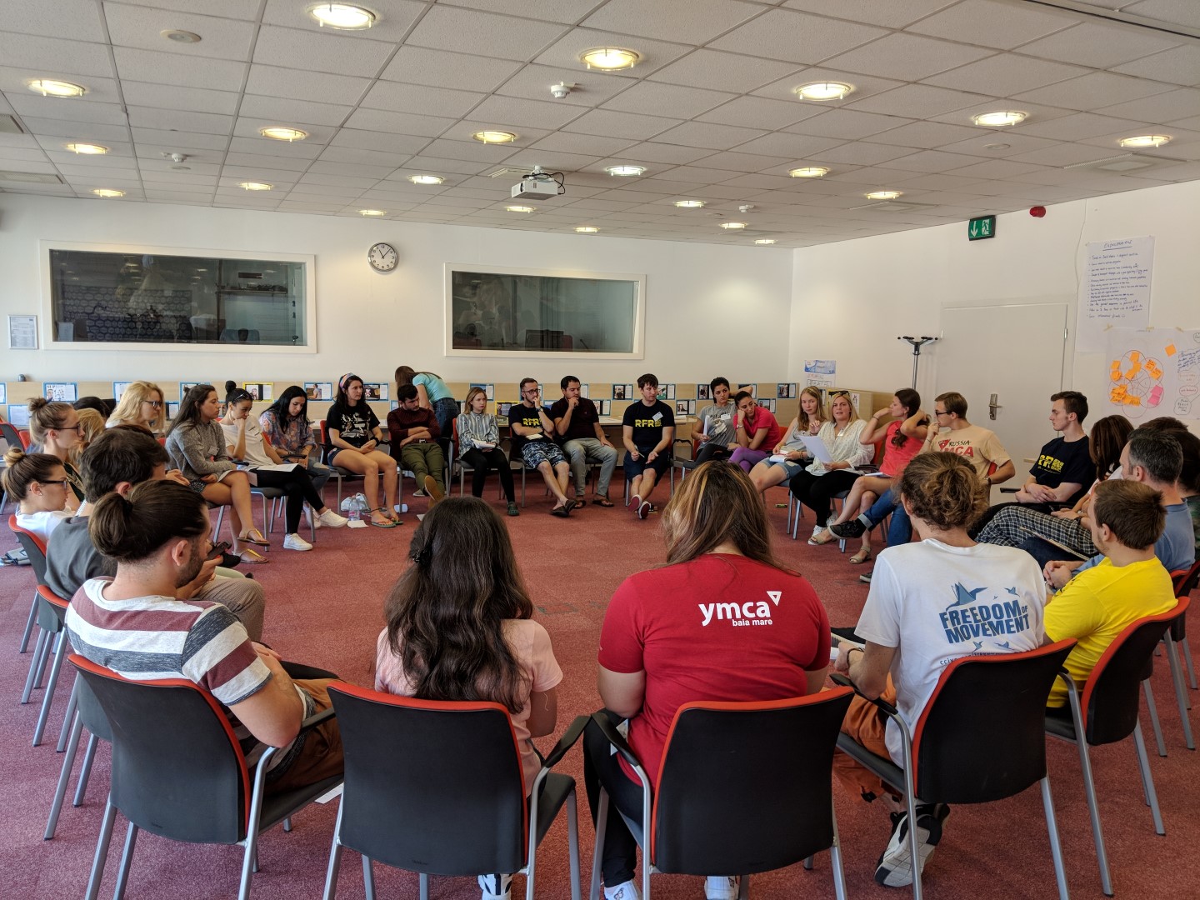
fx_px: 936
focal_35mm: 27
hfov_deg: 65.3
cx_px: 600
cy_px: 450
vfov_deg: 51.4
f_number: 1.8
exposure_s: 1/100
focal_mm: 4.44
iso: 55
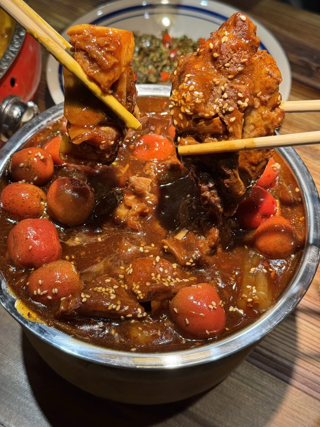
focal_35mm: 48
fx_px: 592
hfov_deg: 30.3
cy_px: 214
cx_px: 160
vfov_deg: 39.7
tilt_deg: -52.1
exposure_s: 1/60
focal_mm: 6.76
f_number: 1.78
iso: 125
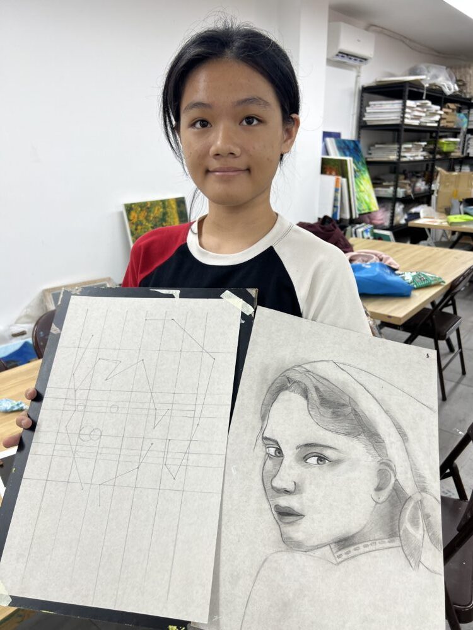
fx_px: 474
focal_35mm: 26
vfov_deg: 67.3
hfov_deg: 53.1
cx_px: 236
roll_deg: +0.1
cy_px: 315
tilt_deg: -19.6
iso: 32
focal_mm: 5.7
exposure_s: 1/126
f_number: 1.5
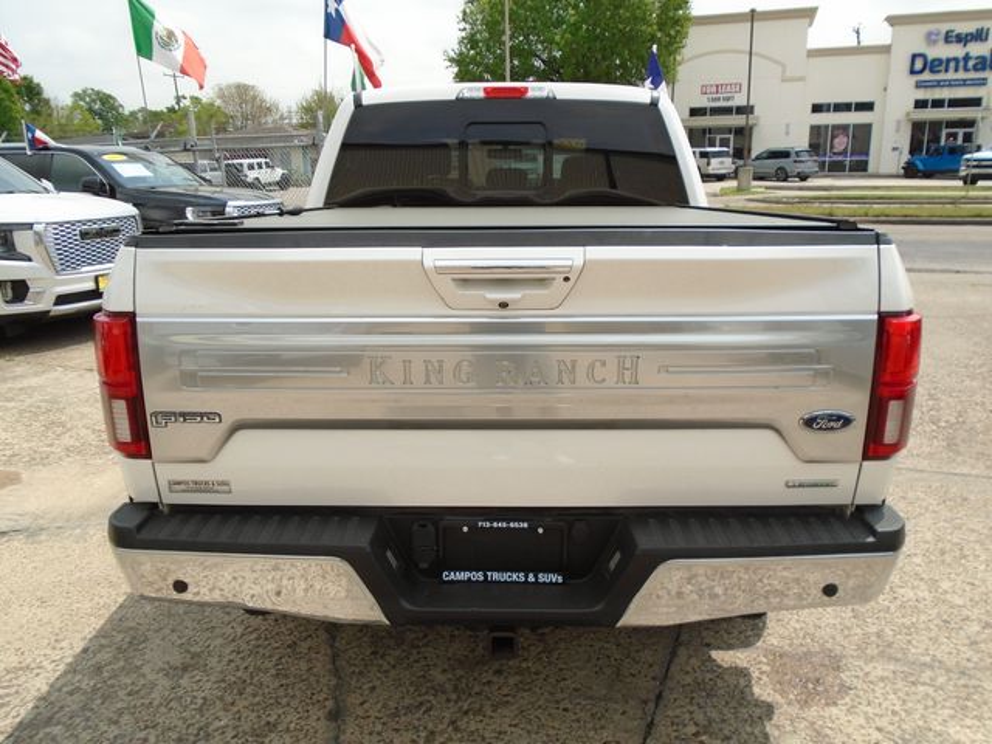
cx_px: 496
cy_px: 372
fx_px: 745
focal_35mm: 26
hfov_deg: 67.3
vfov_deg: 53.1
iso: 100
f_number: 8
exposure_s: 1/1000
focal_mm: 4.6
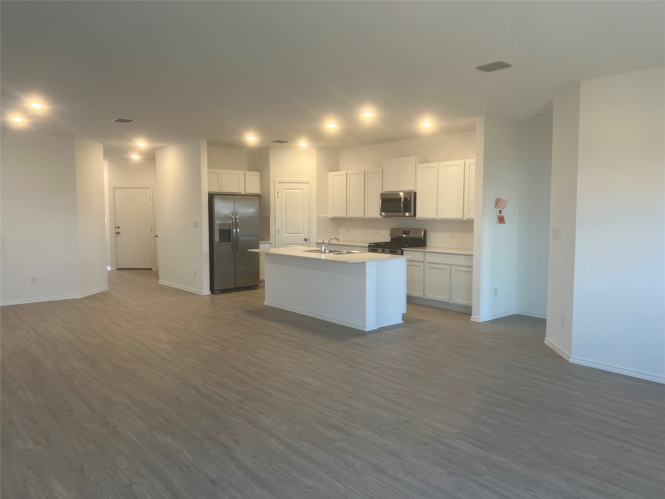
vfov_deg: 53.1
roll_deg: +0.1
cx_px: 332
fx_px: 499
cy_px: 250
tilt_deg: -4.0
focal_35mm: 26
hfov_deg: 67.3
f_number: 1.5
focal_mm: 5.7
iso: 100
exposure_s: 1/120
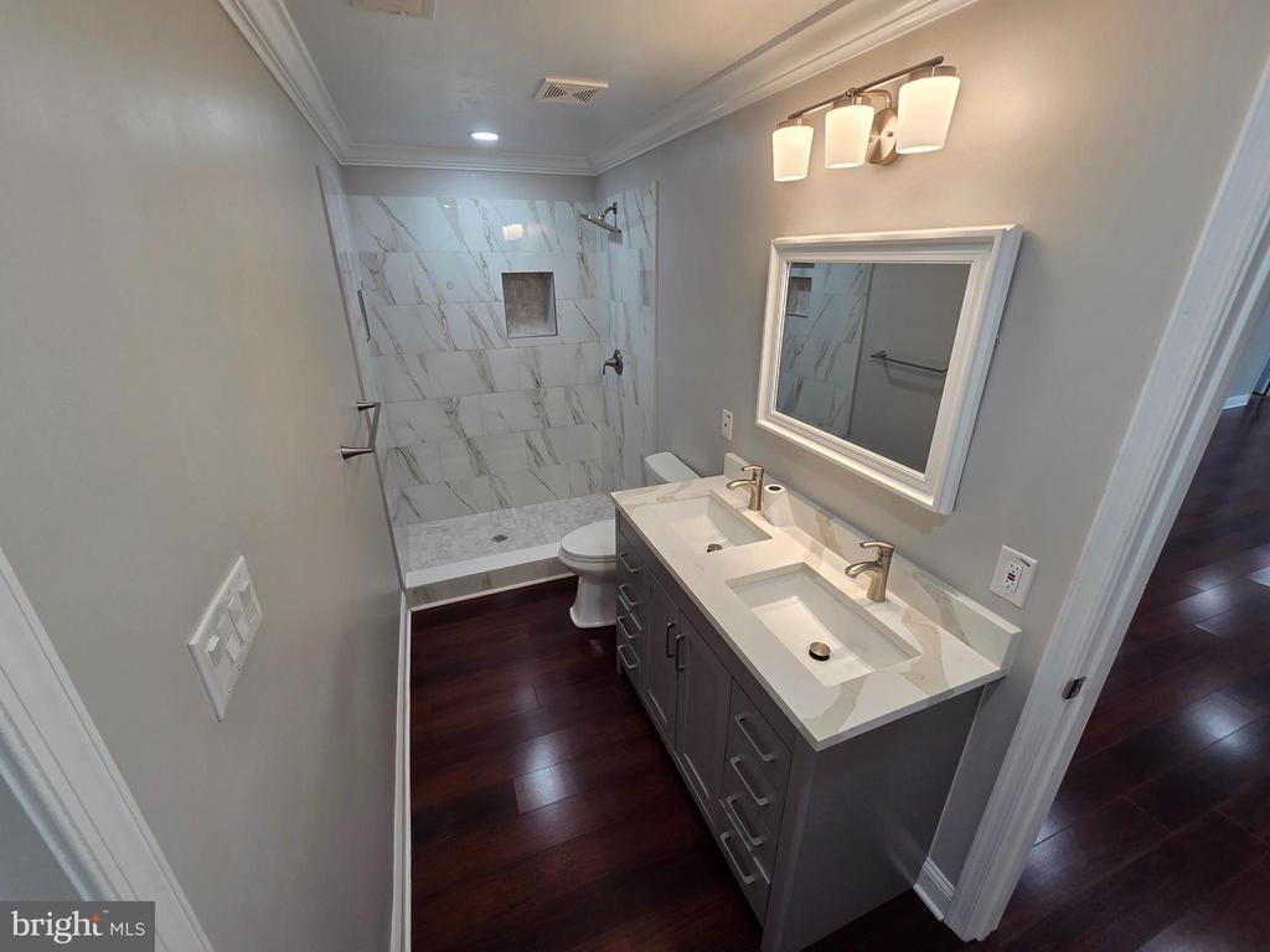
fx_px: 477
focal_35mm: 13
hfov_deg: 106.2
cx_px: 635
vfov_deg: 89.9
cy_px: 476
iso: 125
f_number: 2.2
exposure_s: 1/120
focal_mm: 2.2
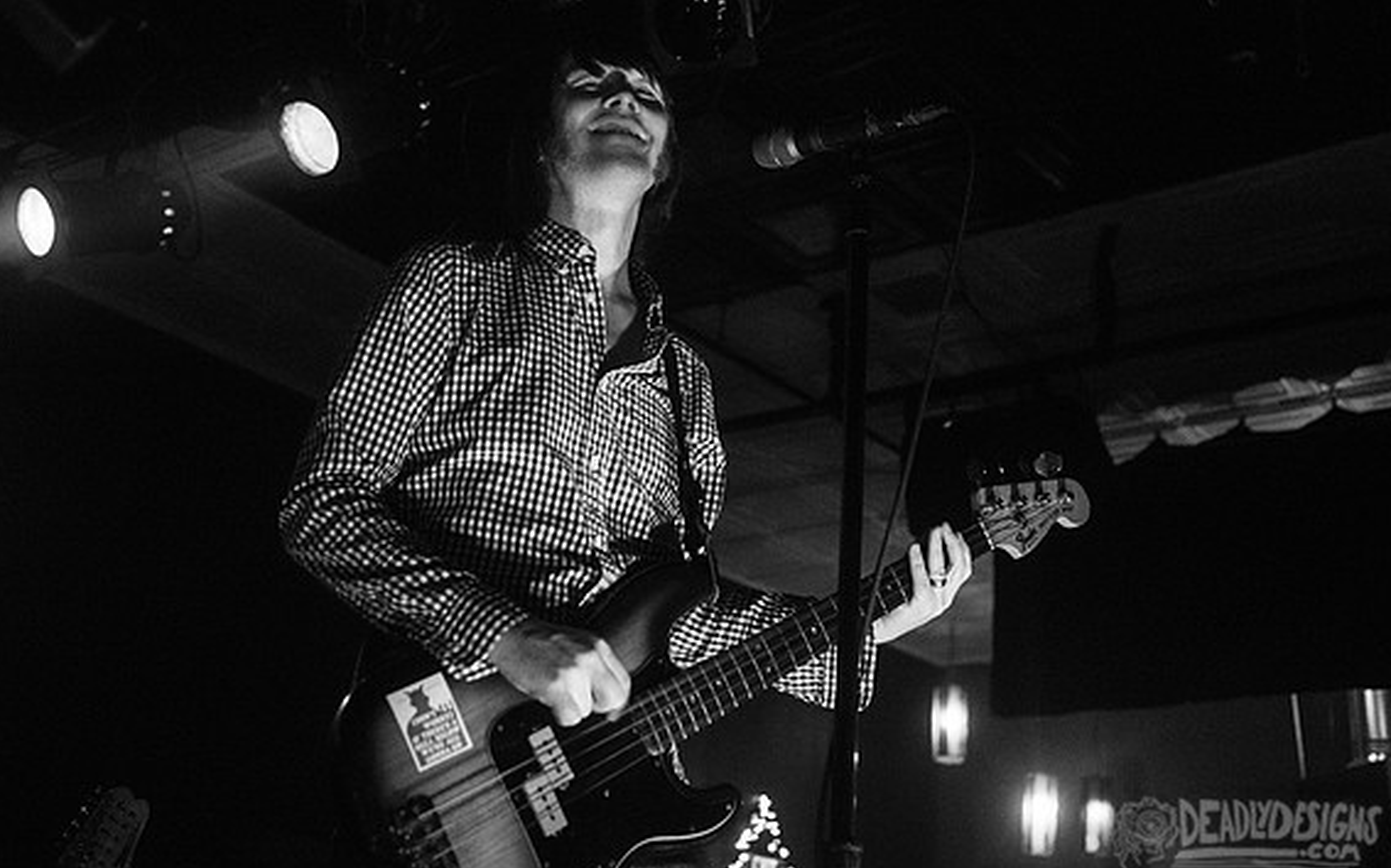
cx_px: 692
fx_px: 1819
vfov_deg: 26.8
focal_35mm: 48
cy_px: 339
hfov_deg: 41.8
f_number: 3.2
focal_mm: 40
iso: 3200
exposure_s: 1/125
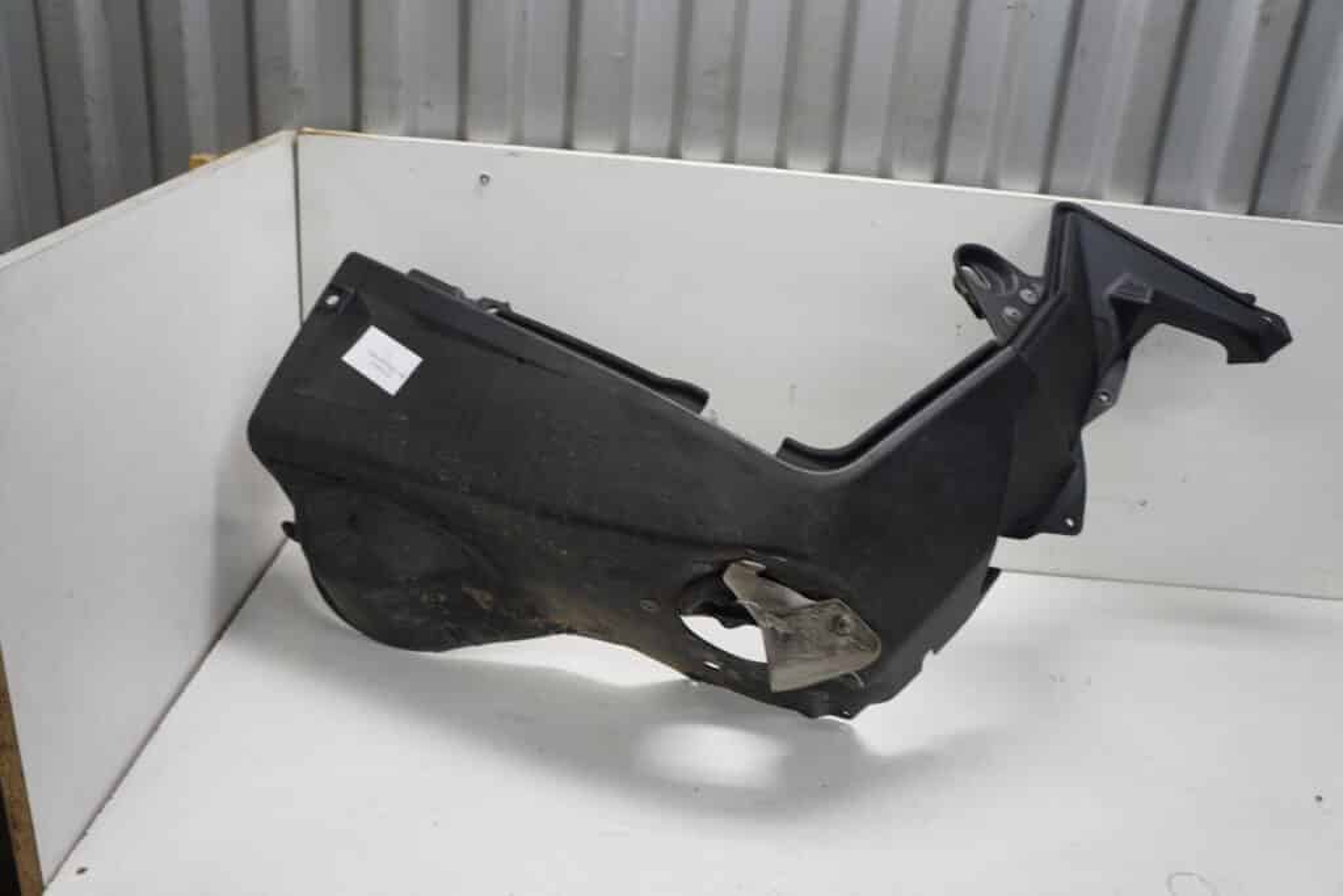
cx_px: 672
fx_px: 1119
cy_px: 448
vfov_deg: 43.6
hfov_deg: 61.9
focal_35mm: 30
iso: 400
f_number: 5.6
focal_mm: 20
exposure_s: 1/60
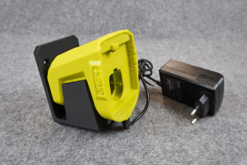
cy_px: 84
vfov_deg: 40.5
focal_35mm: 33
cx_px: 125
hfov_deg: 58.0
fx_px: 223
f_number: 8
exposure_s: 1/6
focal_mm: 21
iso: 100
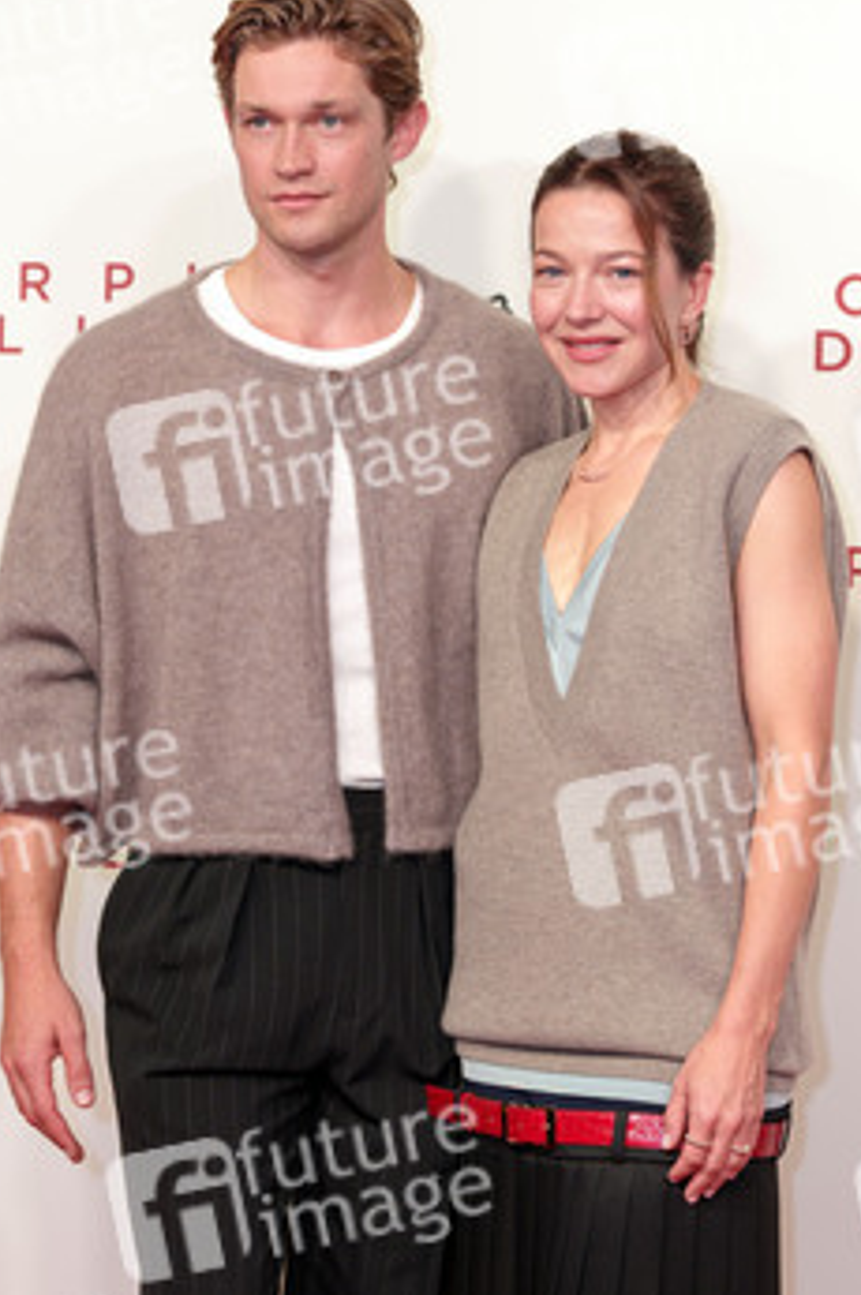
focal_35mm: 81
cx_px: 408
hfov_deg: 16.8
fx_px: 2911
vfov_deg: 25.1
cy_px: 633
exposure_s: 1/250
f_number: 3.2
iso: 320
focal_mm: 70
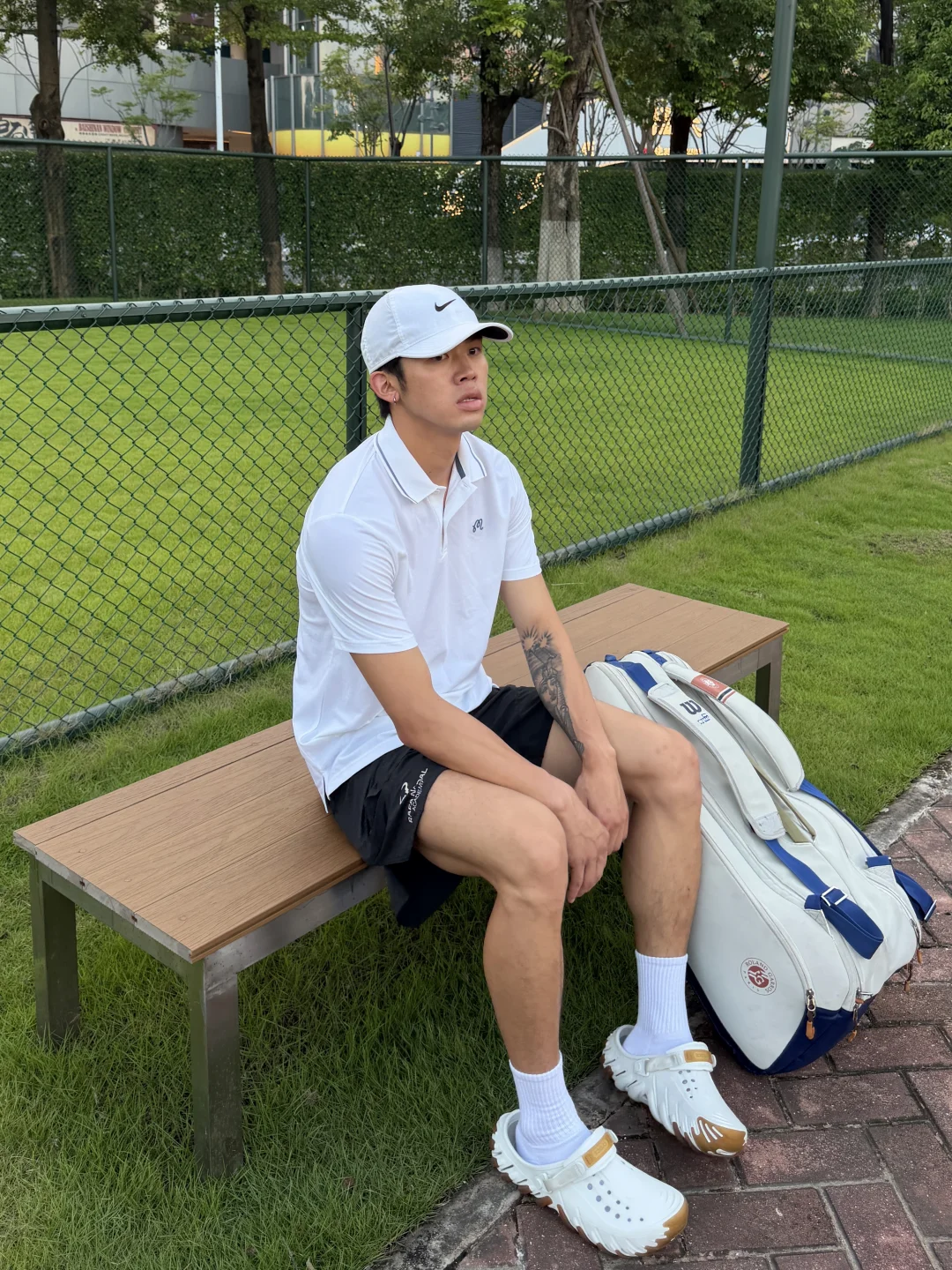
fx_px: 880
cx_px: 476
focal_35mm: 24
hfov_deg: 56.8
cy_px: 635
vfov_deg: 71.6
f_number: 1.78
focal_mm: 6.76
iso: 64
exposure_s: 1/154
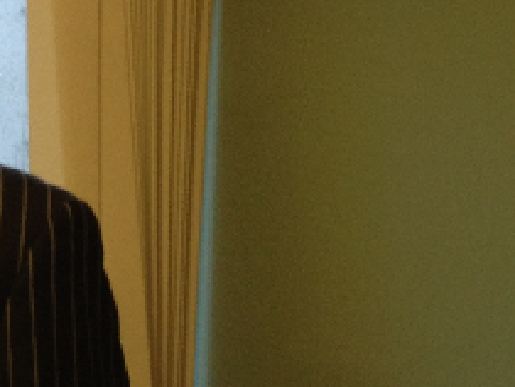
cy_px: 201
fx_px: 1787
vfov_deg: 12.4
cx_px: -343
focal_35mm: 120
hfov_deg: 14.8
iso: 100
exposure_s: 1/20
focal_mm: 4.28
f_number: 2.4
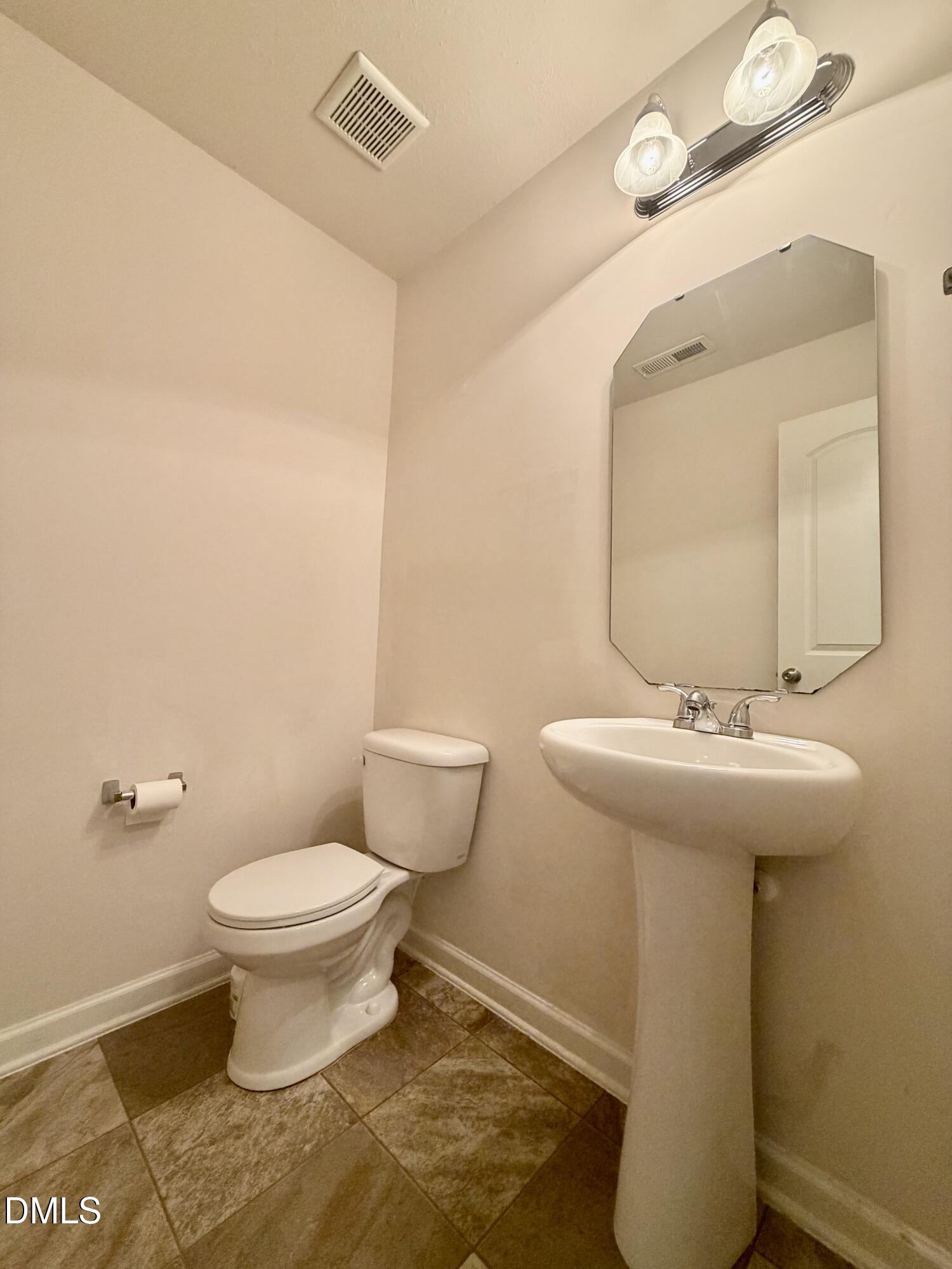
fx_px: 513
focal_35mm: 14
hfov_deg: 85.7
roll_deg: -1.5
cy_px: 634
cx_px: 476
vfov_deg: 102.1
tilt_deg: +2.1
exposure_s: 1/60
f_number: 2.2
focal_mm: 2.22
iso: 250
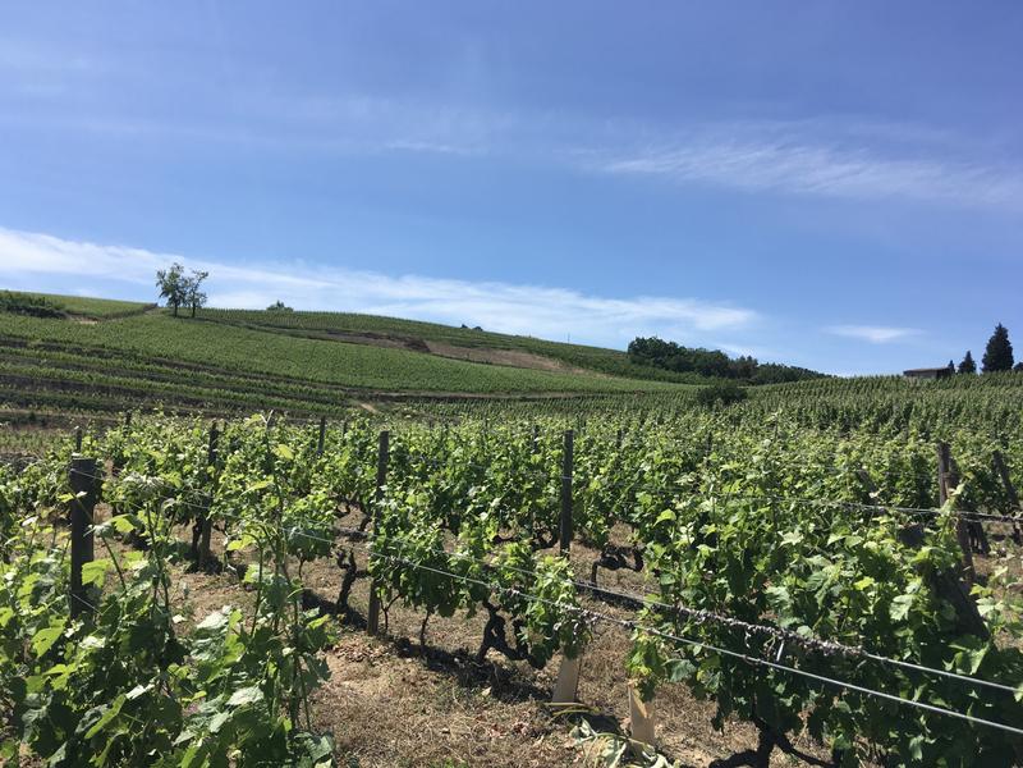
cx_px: 512
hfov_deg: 61.7
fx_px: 857
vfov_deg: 48.2
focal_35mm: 29
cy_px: 384
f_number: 2.2
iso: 25
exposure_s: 1/1672
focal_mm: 4.15
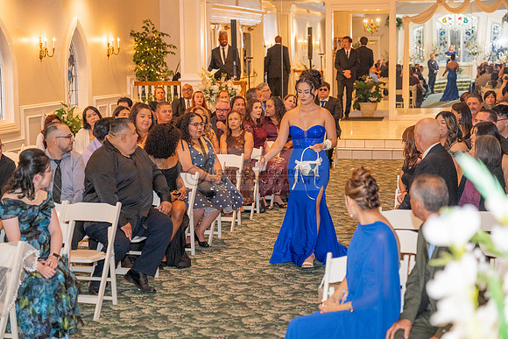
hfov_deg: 28.8
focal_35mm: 70
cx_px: 254
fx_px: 988
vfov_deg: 19.5
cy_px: 170
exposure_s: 1/125
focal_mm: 70
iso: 1600
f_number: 3.2
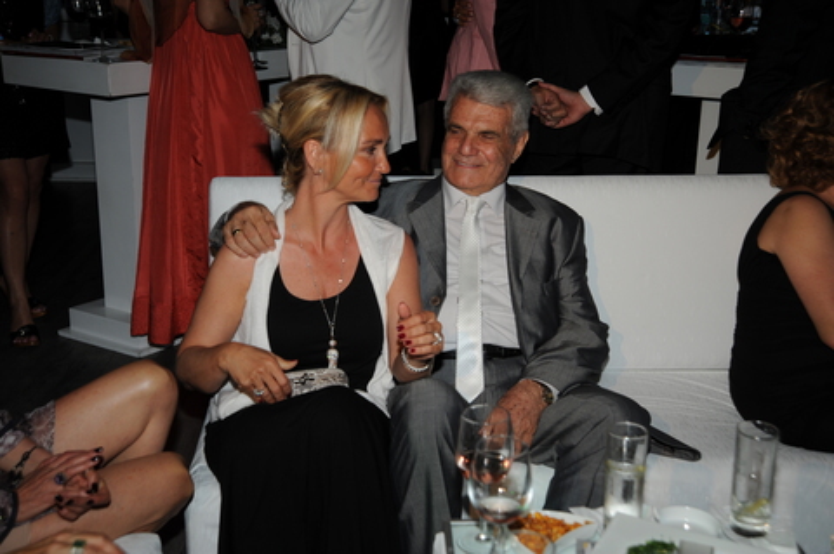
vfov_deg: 28.0
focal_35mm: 48
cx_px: 417
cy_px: 277
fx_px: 1111
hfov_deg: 41.2
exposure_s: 1/60
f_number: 5.6
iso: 400
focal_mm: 48
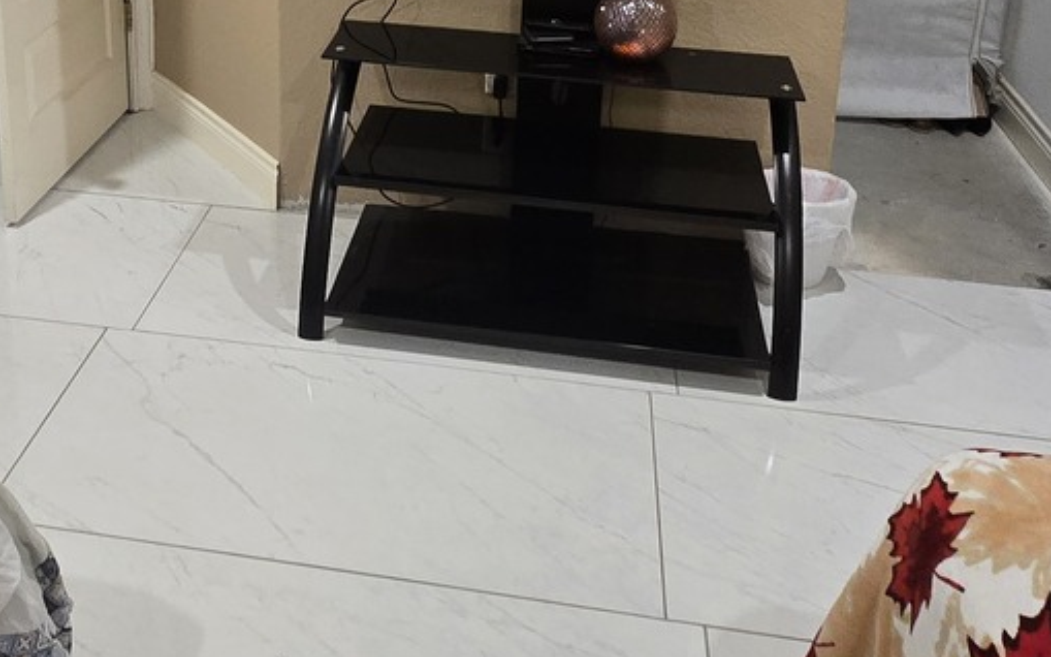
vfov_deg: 29.0
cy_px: -101
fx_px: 1117
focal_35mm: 39
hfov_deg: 49.6
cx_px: 357
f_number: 2.2
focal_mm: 2.2
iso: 500
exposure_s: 1/60
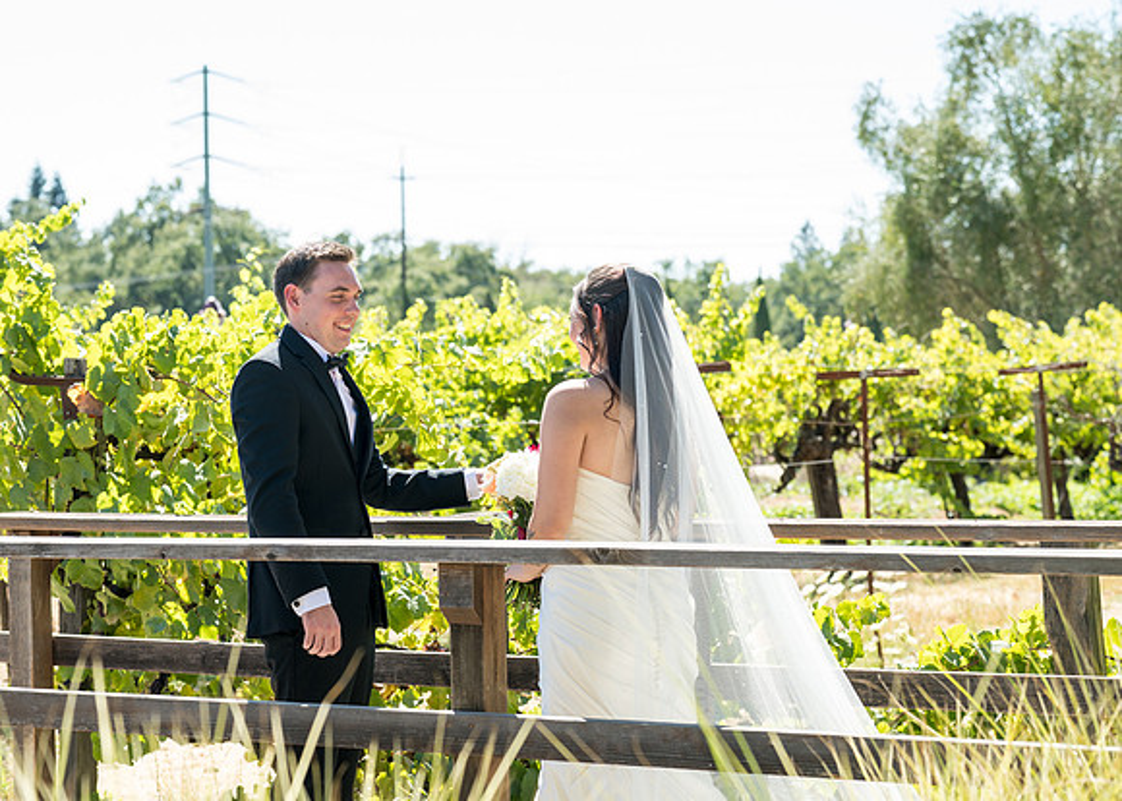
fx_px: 2663
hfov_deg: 23.7
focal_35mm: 84
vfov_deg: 17.1
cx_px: 413
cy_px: 332
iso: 200
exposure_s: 1/500
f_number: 4
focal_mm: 67
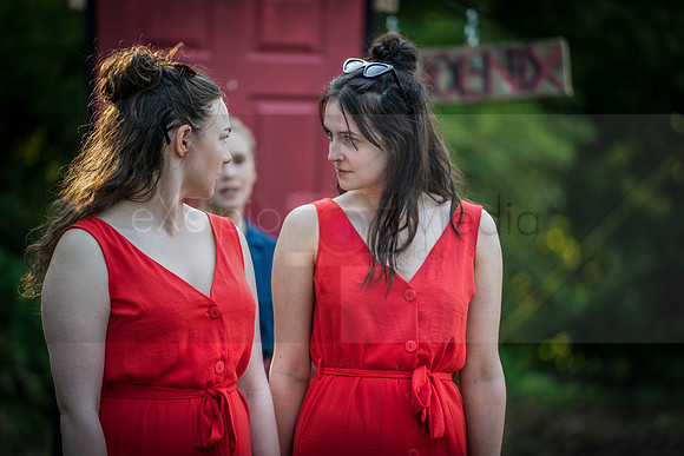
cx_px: 342
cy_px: 228
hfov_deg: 10.3
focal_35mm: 200
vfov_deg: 6.9
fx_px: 3801
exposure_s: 1/250
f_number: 2.8
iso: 320
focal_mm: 200
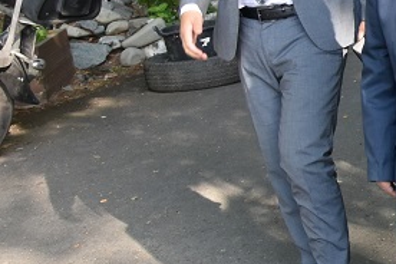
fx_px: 2132
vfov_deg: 7.1
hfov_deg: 10.0
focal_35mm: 194
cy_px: 116
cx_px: 706
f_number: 9
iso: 640
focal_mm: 35
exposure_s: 1/320
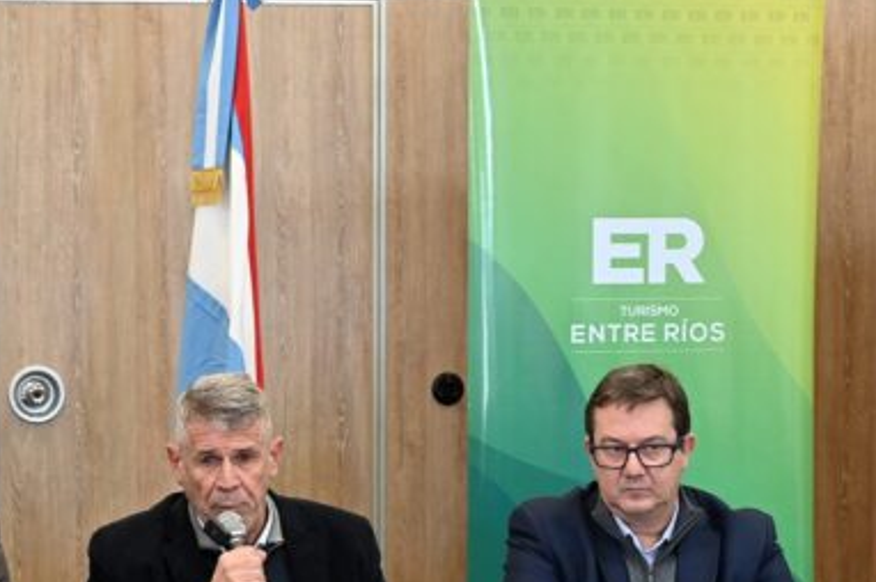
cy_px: 391
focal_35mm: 98
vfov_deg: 13.9
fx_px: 2383
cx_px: 112
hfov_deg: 20.5
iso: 2000
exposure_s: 1/160
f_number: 4.5
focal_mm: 39
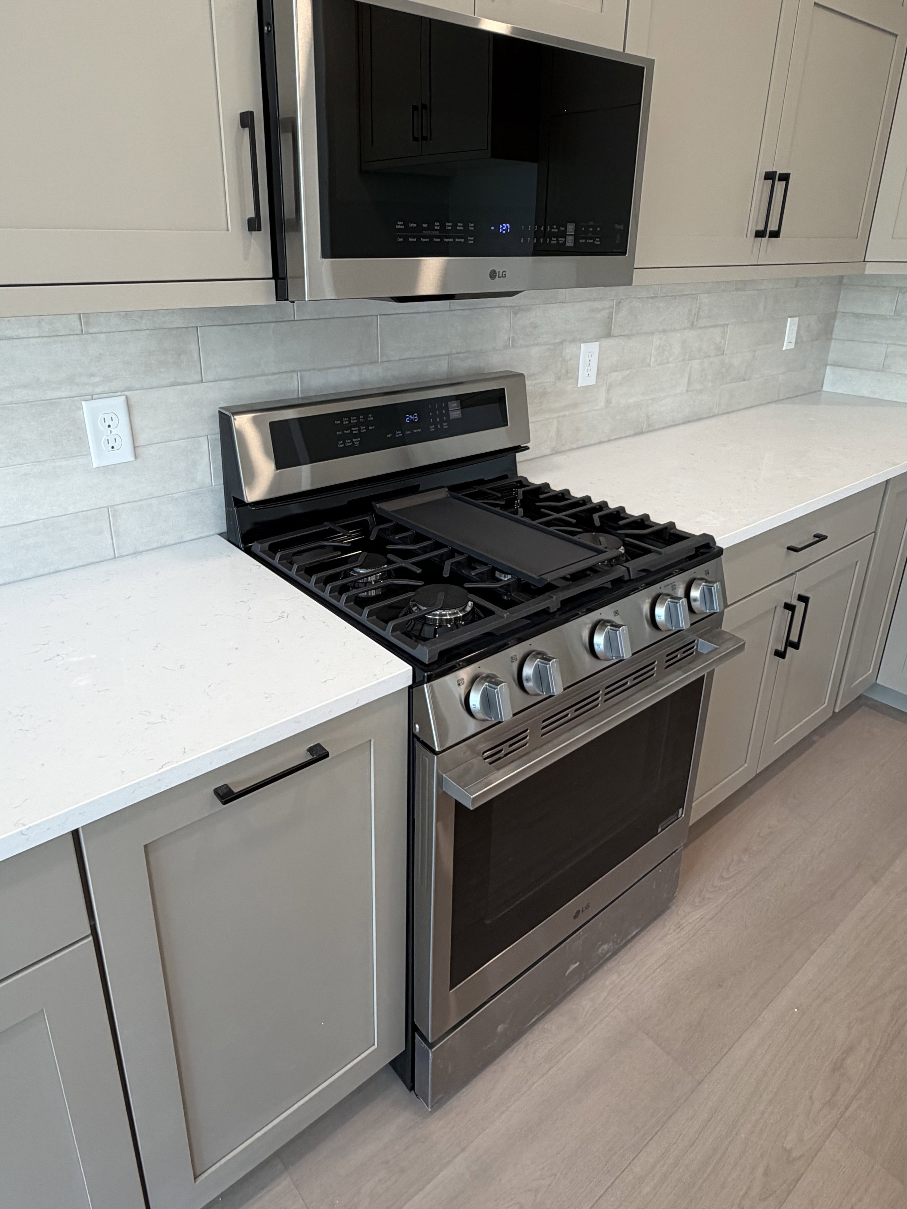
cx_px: 422
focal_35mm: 22
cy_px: 530
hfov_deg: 61.0
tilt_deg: -20.7
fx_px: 769
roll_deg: -0.5
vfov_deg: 76.1
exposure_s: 1/120
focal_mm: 2.22
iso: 160
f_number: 2.2
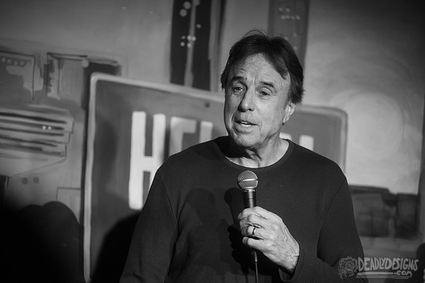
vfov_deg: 8.6
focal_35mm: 160
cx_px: 212
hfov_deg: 12.8
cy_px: 142
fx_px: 1889
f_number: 3.5
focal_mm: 160
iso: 2000
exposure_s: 1/320
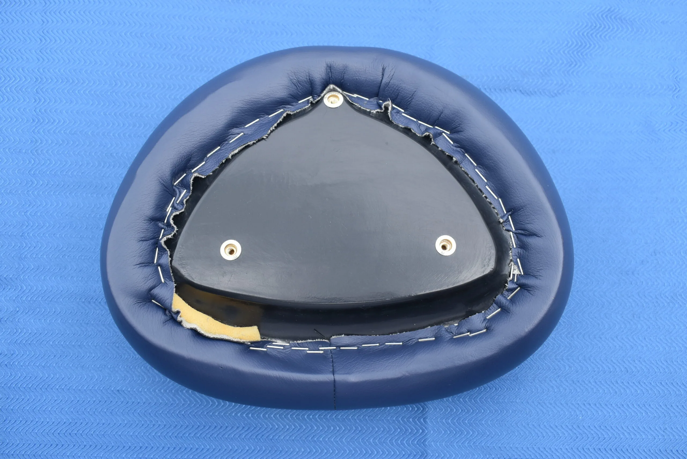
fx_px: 687
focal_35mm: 36
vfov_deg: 36.9
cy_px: 230
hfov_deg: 53.1
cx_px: 344
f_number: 7.1
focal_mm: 24
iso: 200
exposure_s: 1/250
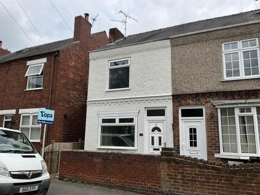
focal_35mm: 29
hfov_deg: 61.7
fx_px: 218
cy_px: 98
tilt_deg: +10.2
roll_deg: -1.4
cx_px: 130
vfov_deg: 48.2
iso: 25
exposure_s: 1/2320
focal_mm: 3
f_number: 1.8
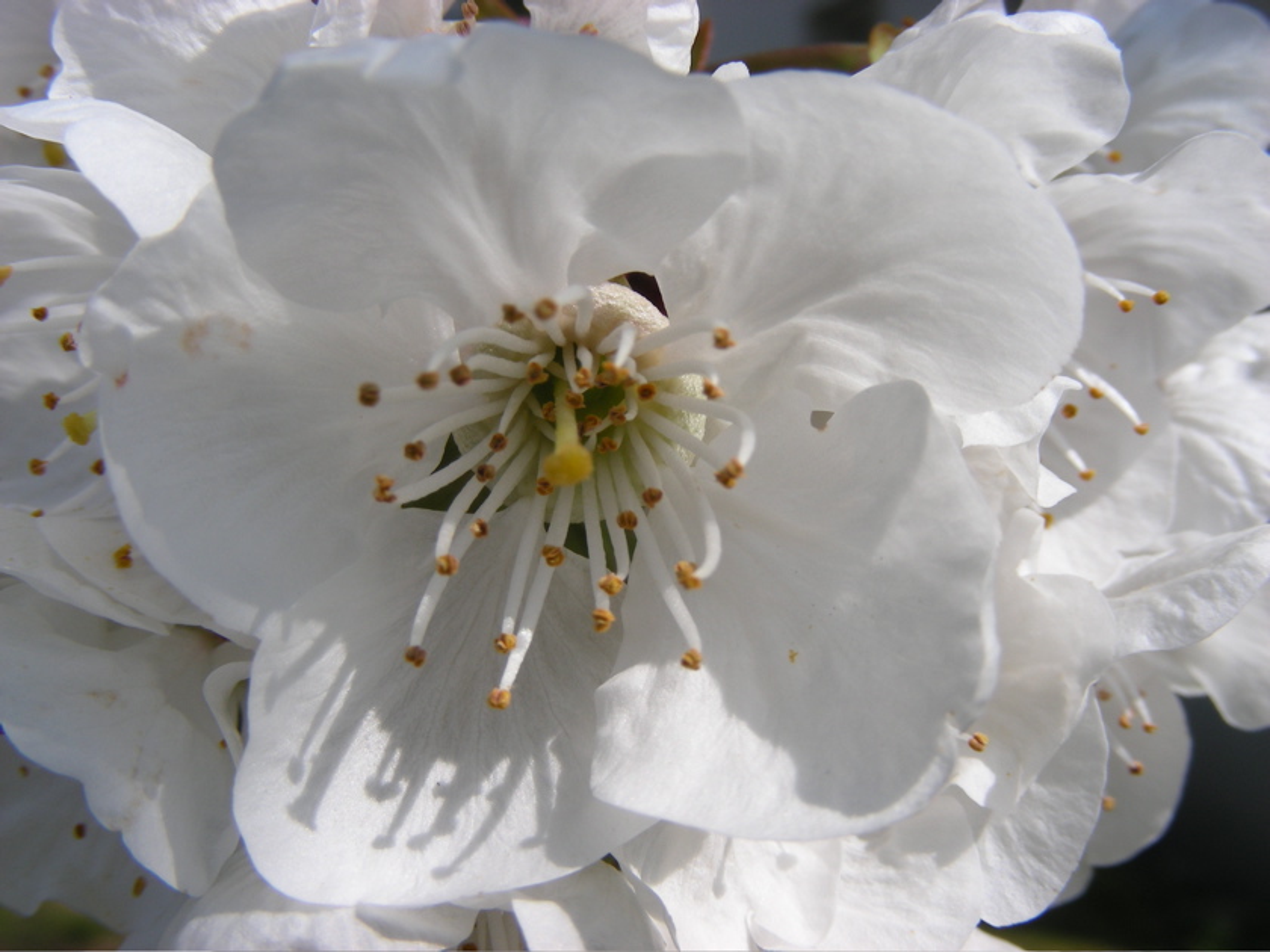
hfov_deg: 42.9
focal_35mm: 44
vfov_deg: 32.9
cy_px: 476
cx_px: 635
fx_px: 1614
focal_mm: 7.4
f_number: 5.6
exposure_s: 1/346
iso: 50
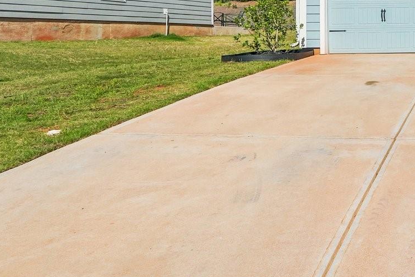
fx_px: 473
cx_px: 503
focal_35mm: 41
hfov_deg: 36.2
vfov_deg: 28.7
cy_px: -49
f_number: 8
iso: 100
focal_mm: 10
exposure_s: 1/350
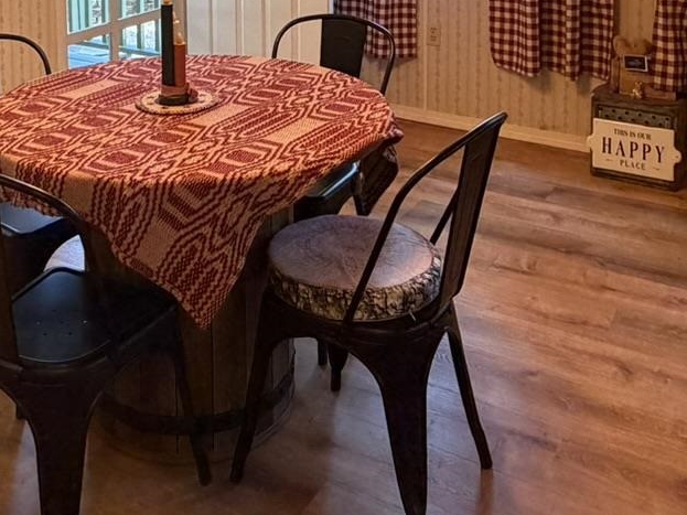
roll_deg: +1.3
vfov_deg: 27.5
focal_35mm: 46
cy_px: -114
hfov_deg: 41.0
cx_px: 264
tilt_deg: -3.1
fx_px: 913
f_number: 2.2
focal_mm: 2.22
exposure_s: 1/60
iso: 400
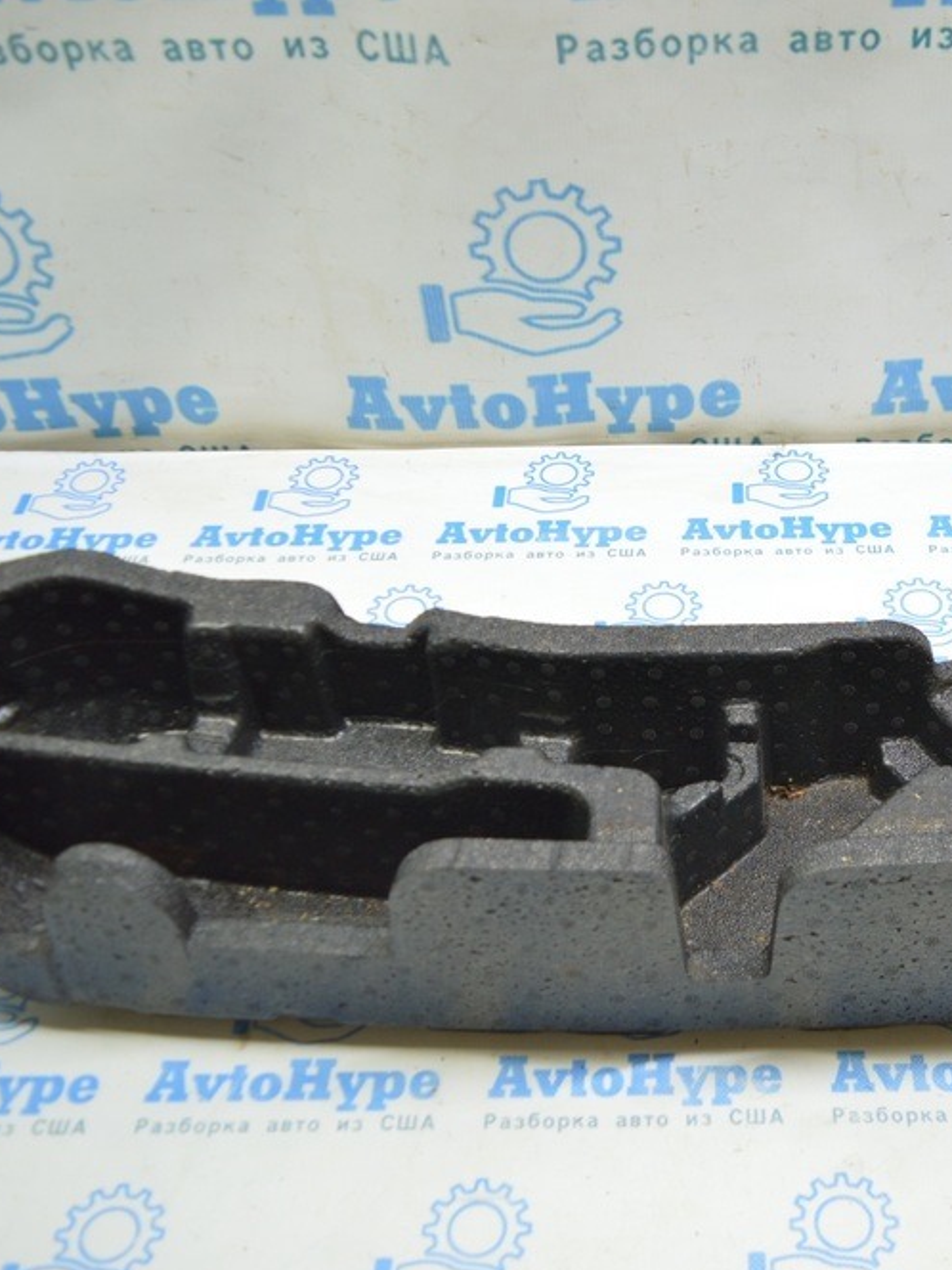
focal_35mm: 40
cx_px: 705
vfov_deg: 46.8
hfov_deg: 35.2
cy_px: 649
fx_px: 1467
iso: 400
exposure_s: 1/40
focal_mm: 18
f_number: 3.5
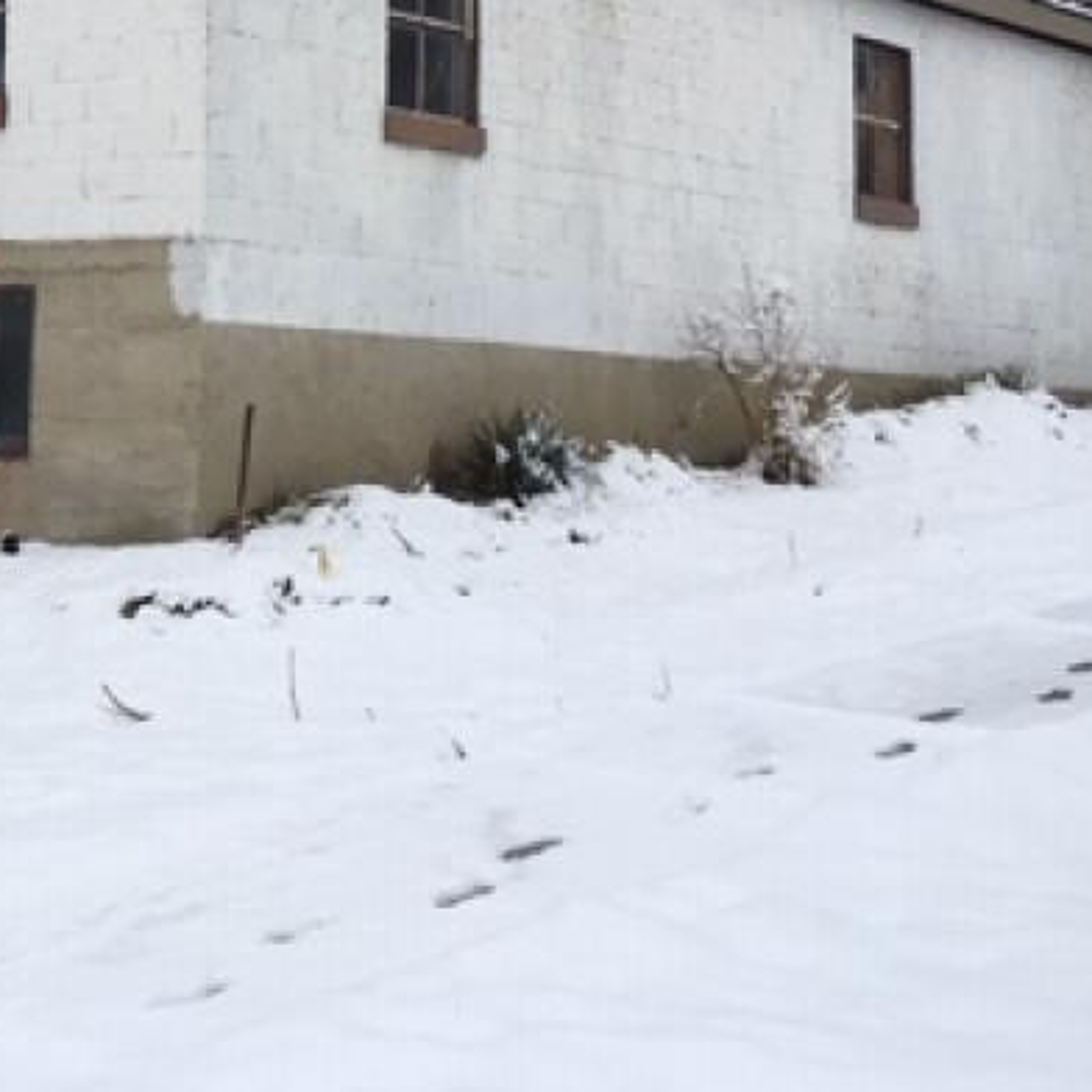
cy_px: 61
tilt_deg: +8.3
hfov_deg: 24.6
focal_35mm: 67
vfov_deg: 24.8
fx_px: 2391
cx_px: 6
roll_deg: -2.9
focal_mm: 4.15
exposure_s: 1/1508
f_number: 2.2
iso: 25
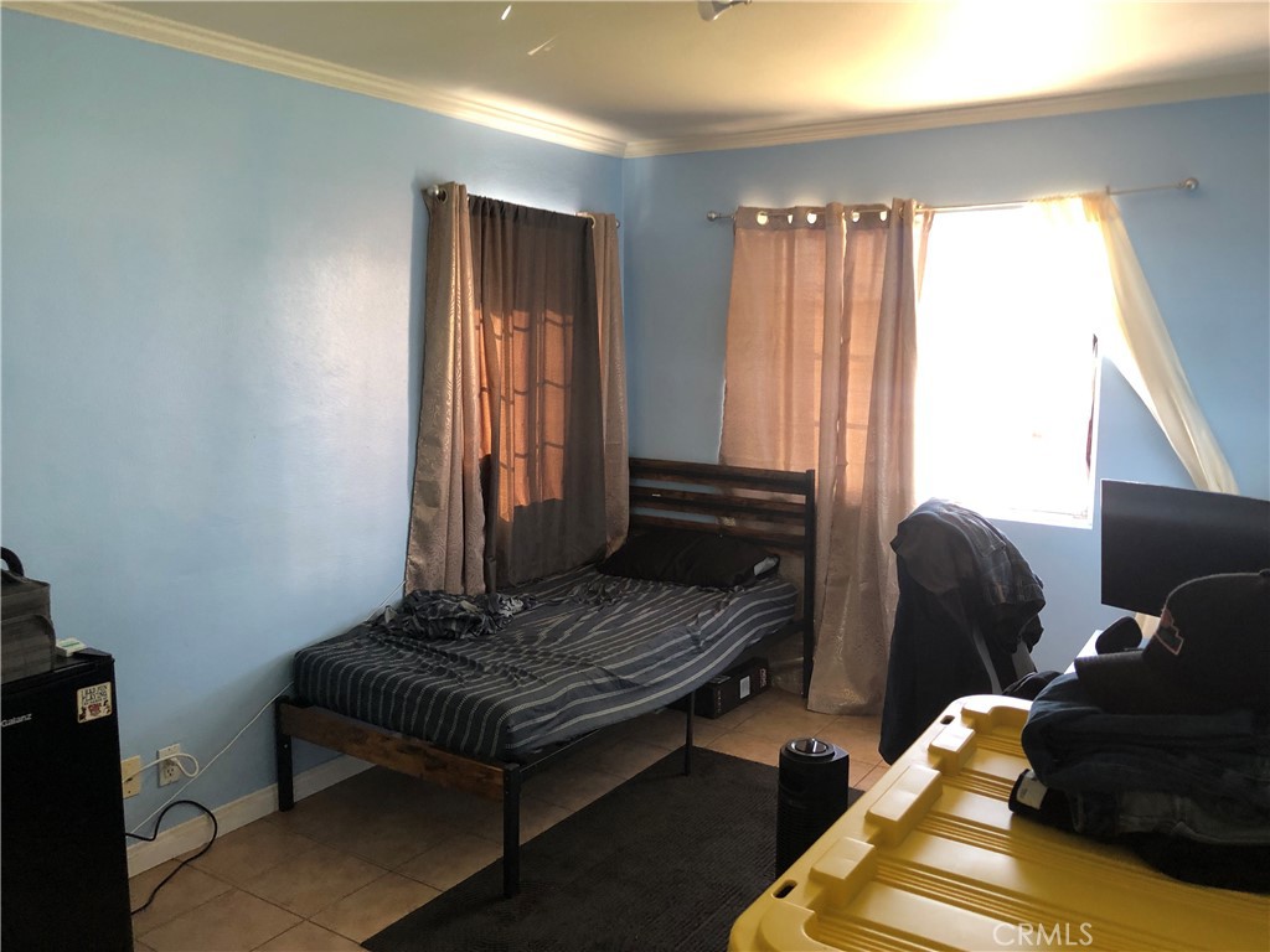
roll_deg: +1.0
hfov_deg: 63.4
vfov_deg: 49.7
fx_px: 1027
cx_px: 635
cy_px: 476
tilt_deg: -7.6
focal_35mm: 28
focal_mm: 4
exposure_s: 1/15
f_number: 1.8
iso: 40
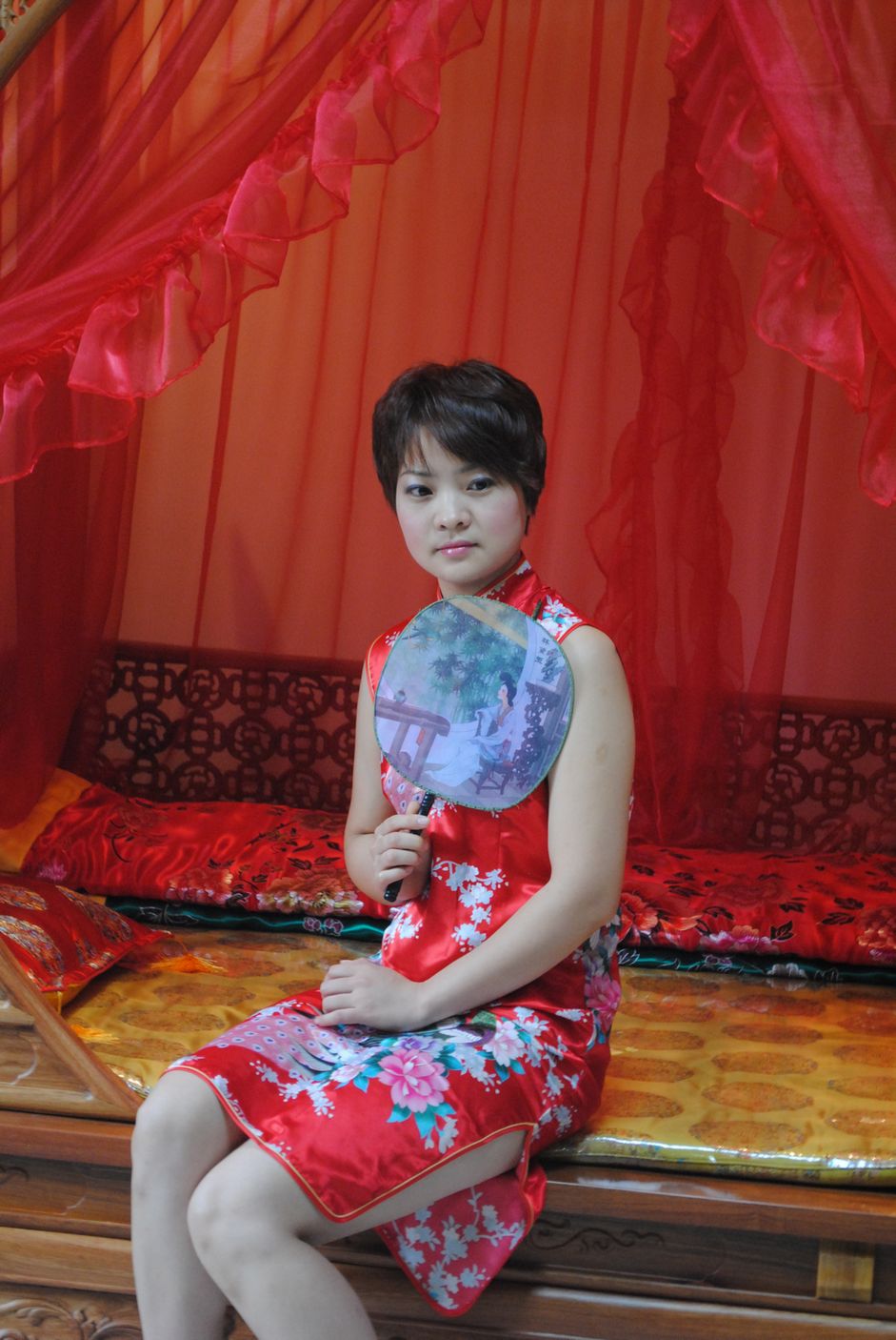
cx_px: 448
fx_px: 3071
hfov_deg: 16.6
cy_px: 670
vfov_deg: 24.6
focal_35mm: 82
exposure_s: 1/6
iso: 800
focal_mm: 55
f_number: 5.6
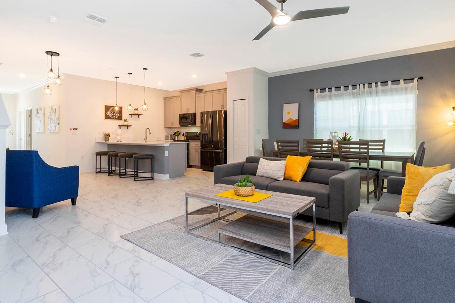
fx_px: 253
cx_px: 217
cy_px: 134
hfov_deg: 83.9
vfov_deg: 61.7
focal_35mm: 20
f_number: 10
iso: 800
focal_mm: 17
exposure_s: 1/20
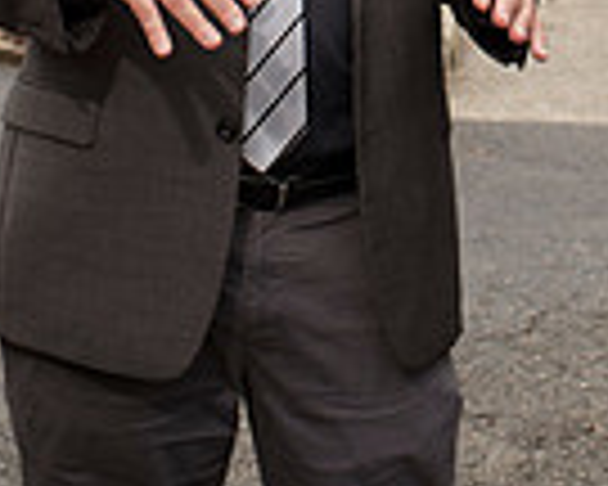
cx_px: 585
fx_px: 2537
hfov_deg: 13.5
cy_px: -331
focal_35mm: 141
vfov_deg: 10.4
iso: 72
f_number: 4
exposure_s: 1/40
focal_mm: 35
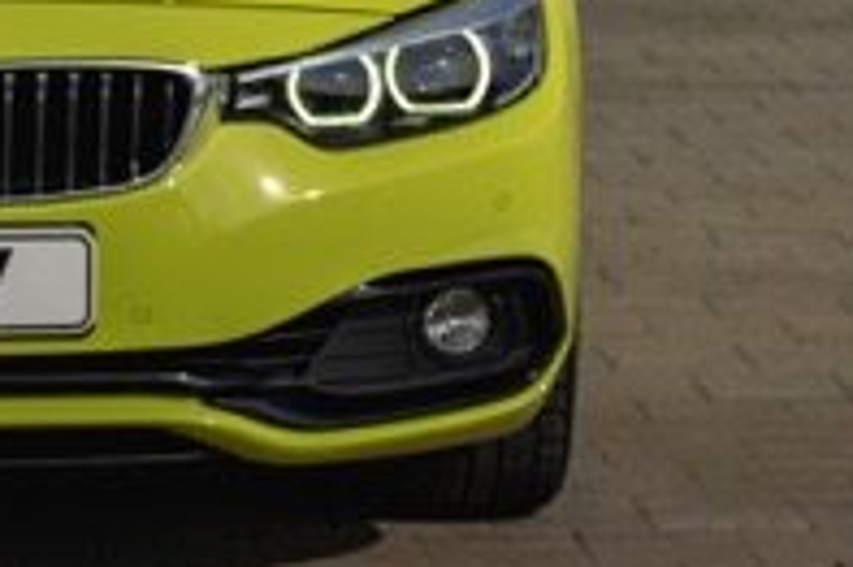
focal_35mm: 273
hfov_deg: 7.5
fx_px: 6463
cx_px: -126
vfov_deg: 4.9
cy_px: -608
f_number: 3.2
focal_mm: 42
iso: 100
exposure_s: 1/2000
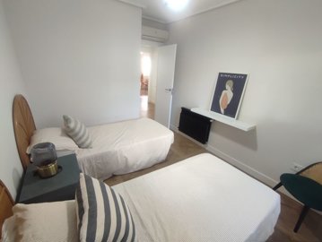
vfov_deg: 78.2
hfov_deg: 94.4
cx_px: 161
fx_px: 149
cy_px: 121
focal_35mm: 16
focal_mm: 1.65
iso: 227
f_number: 2.2
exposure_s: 1/50
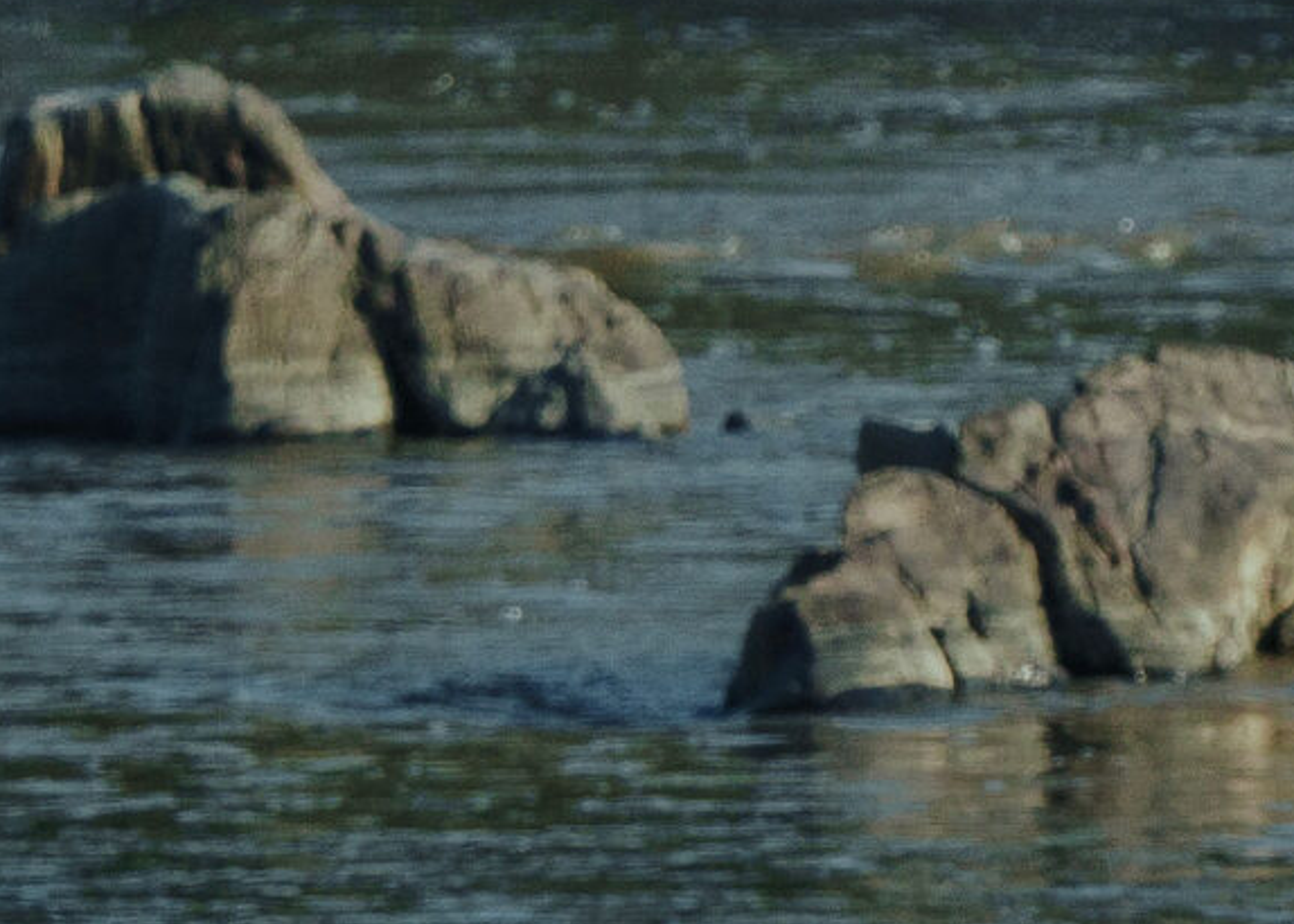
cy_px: 2266
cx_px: 1793
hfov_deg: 0.5
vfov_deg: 0.4
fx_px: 148215
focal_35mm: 4033
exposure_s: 1/1000
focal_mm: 600
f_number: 6.3
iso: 500
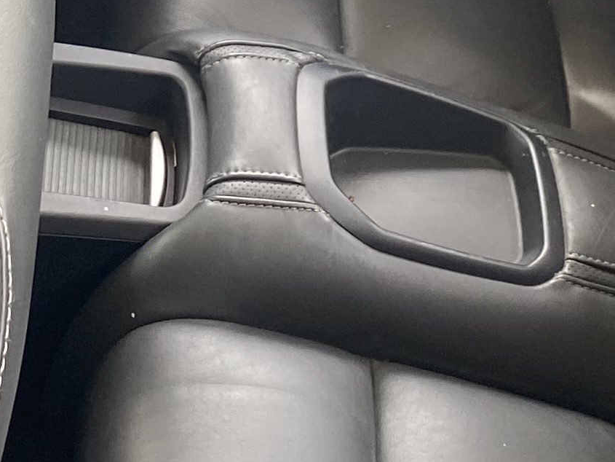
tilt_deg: -32.6
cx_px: 97
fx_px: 2203
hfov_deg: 15.8
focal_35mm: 124
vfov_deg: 11.4
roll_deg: -2.9
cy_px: -242
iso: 64
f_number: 1.8
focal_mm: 4.25
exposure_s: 1/121
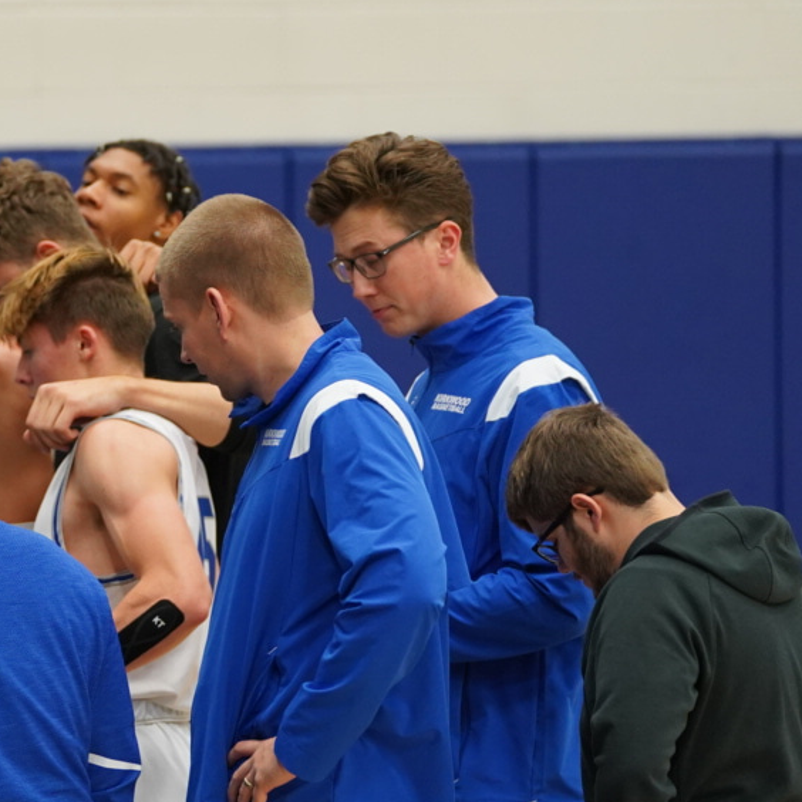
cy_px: 533
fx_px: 8938
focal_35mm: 341
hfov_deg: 5.1
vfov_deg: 5.1
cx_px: -109
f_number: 2.8
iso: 2500
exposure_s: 1/500
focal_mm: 140
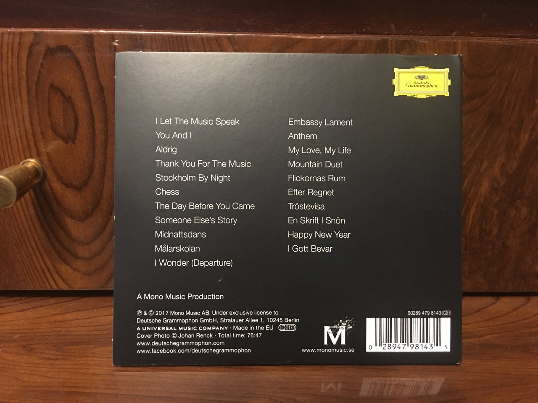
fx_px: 451
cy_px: 202
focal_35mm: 29
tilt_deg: -20.4
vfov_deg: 48.2
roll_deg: -2.7
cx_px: 269
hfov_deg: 61.7
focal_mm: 4.15
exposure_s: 1/8
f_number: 2.2
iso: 160
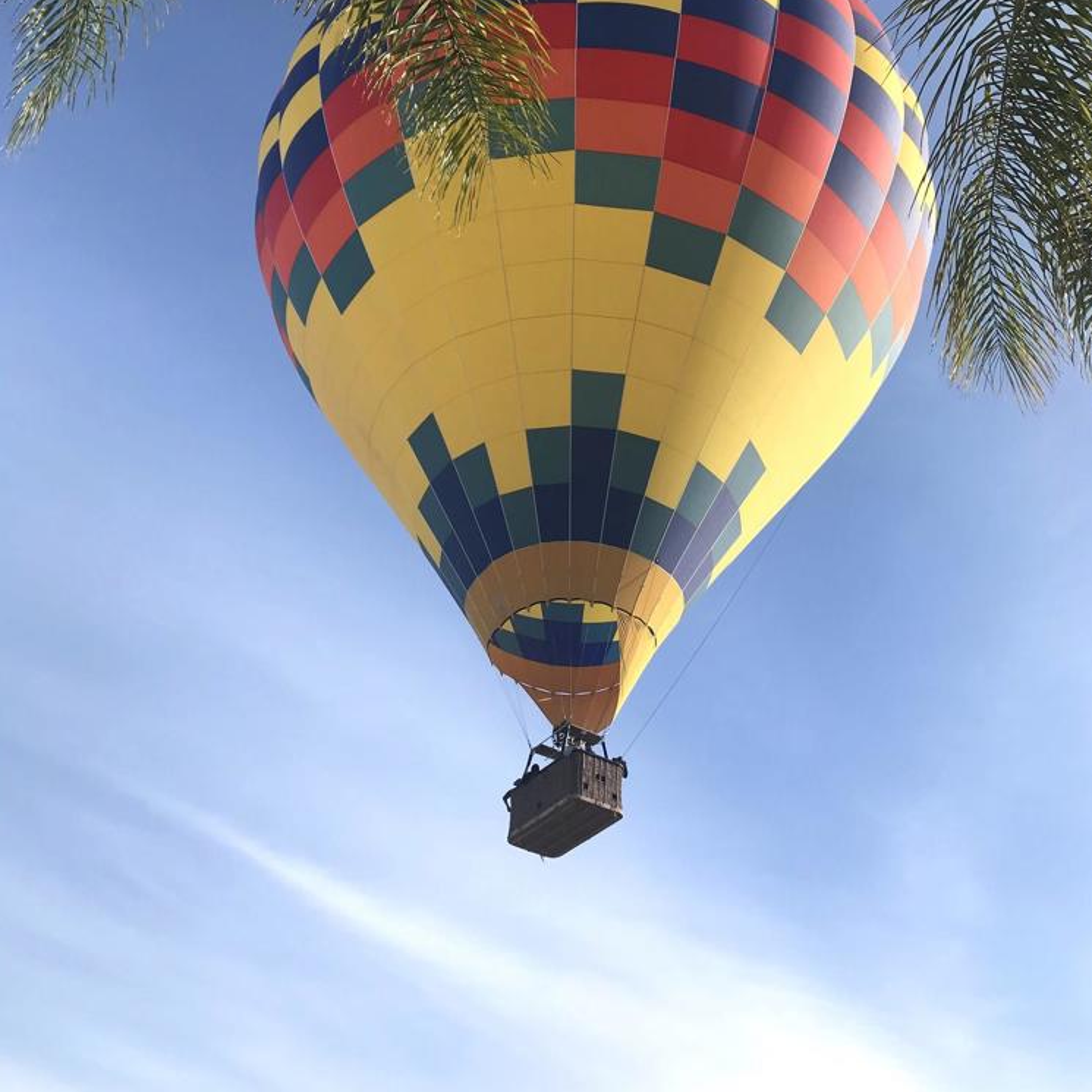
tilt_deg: +41.9
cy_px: 390
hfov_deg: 48.4
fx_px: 1213
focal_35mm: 34
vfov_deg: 47.9
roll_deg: -4.8
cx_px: 551
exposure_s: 1/1773
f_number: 1.8
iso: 20
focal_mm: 3.99
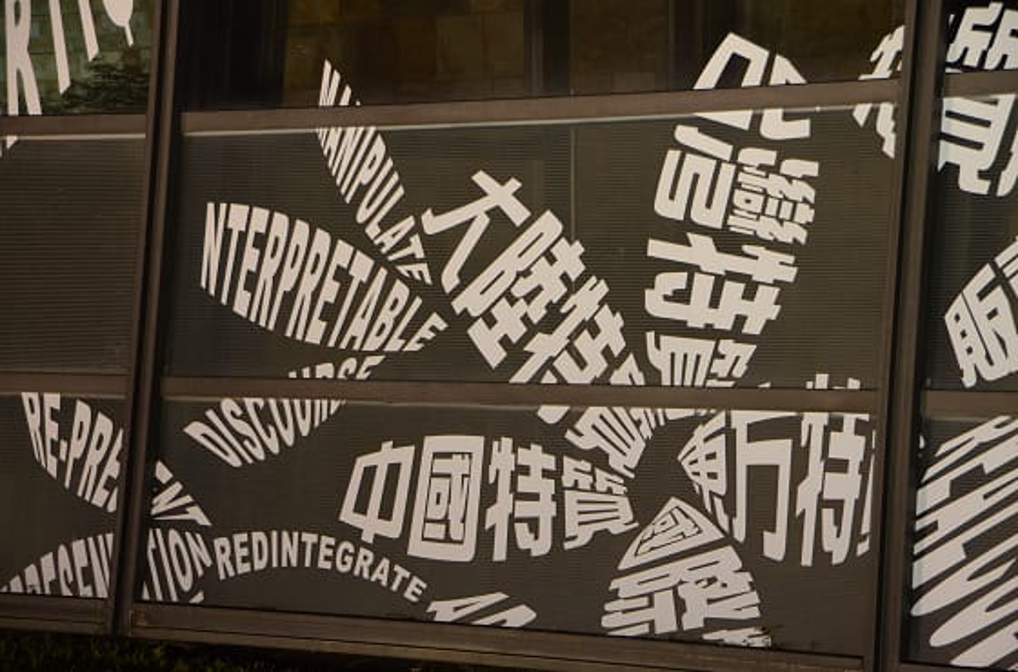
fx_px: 3299
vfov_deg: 11.6
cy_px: 336
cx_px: 509
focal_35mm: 117
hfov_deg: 17.5
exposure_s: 1/50
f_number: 5.3
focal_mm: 78
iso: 1600
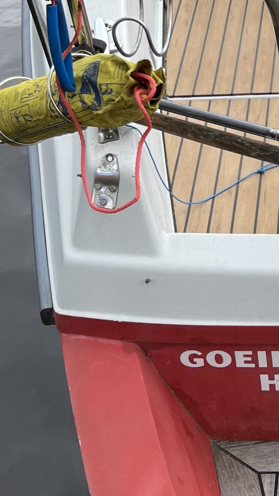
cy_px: 153
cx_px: 466
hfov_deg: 14.0
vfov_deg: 26.6
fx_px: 1039
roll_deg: +3.9
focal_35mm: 79
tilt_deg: -33.5
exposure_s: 1/1163
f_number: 1.6
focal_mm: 5.1
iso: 50
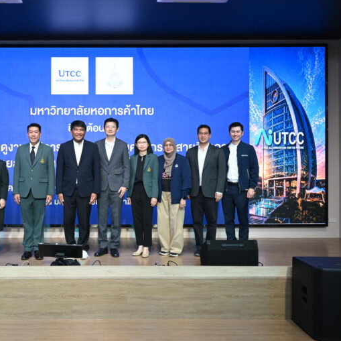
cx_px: 92
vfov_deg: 40.9
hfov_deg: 40.0
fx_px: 457
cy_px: 170
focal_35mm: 41
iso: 800
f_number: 5
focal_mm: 32
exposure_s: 1/160
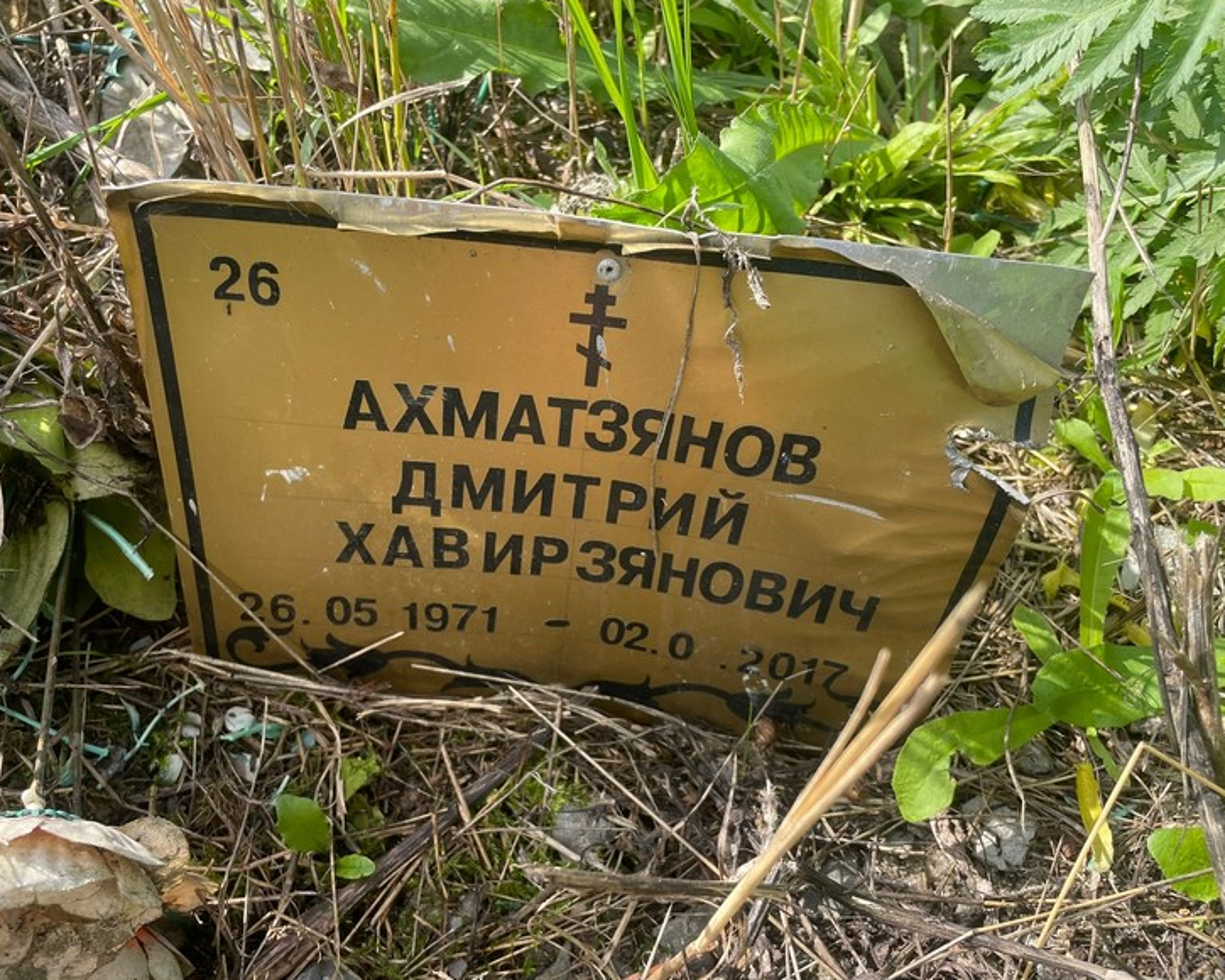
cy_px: 482
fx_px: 1015
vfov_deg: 51.5
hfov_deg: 62.2
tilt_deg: -50.3
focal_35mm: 28
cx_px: 583
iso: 32
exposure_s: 1/882
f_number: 1.6
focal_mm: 4.2
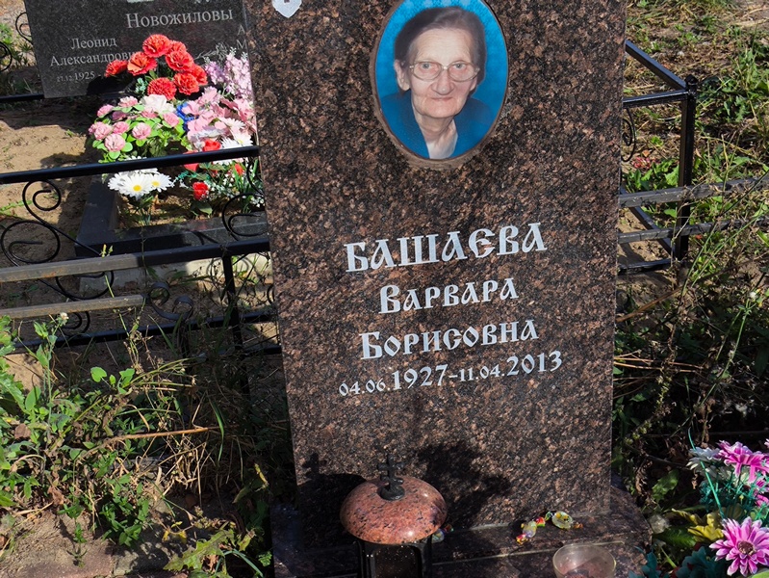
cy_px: 289
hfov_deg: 38.2
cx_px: 384
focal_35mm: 50
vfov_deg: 29.1
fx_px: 1111
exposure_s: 1/1474
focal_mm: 4.71
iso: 50
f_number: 1.7
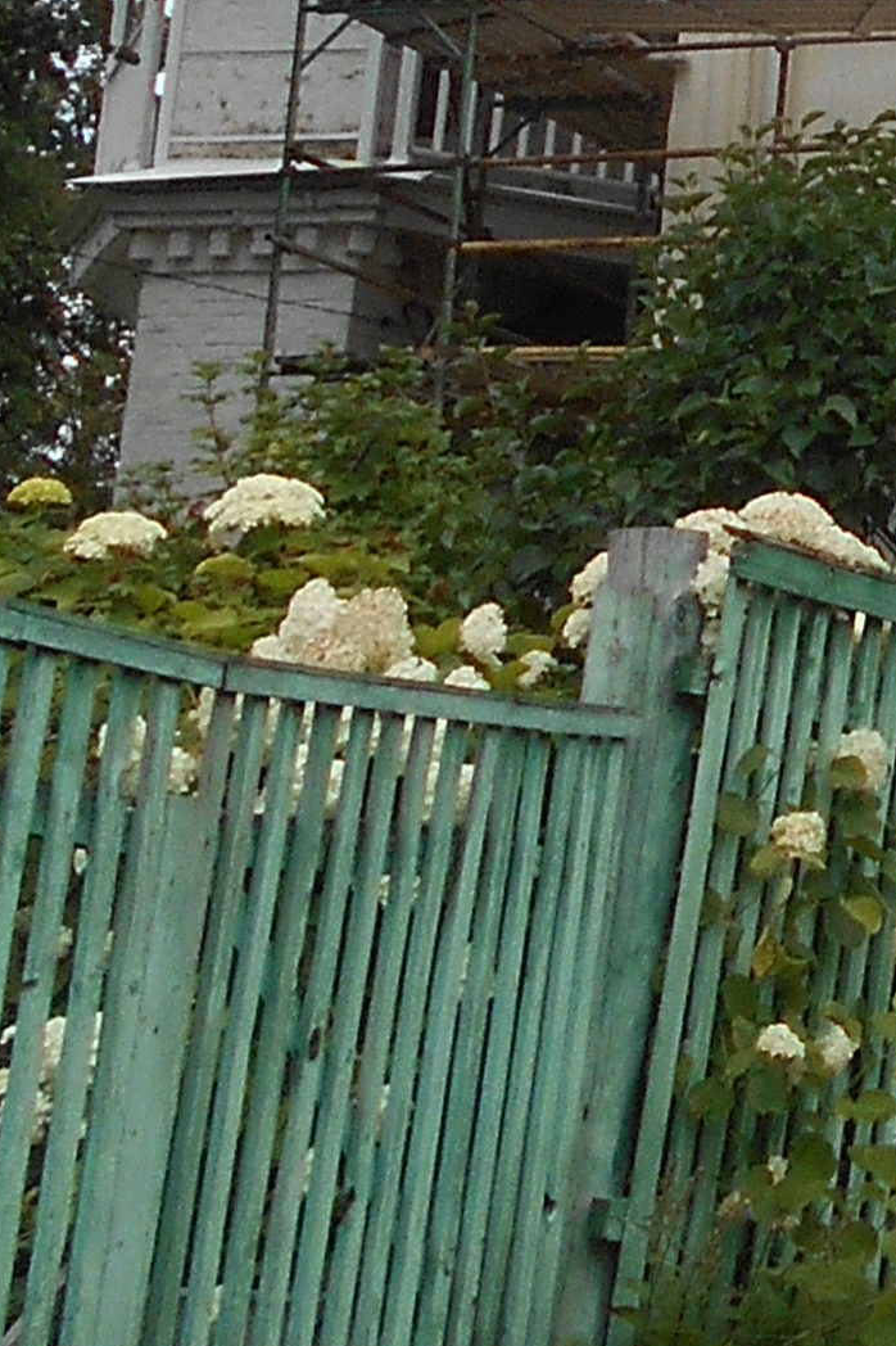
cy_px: -505
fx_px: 4968
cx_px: 2060
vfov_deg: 14.6
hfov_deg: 9.3
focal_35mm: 133
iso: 80
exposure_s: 1/1000
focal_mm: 4.6
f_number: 3.2
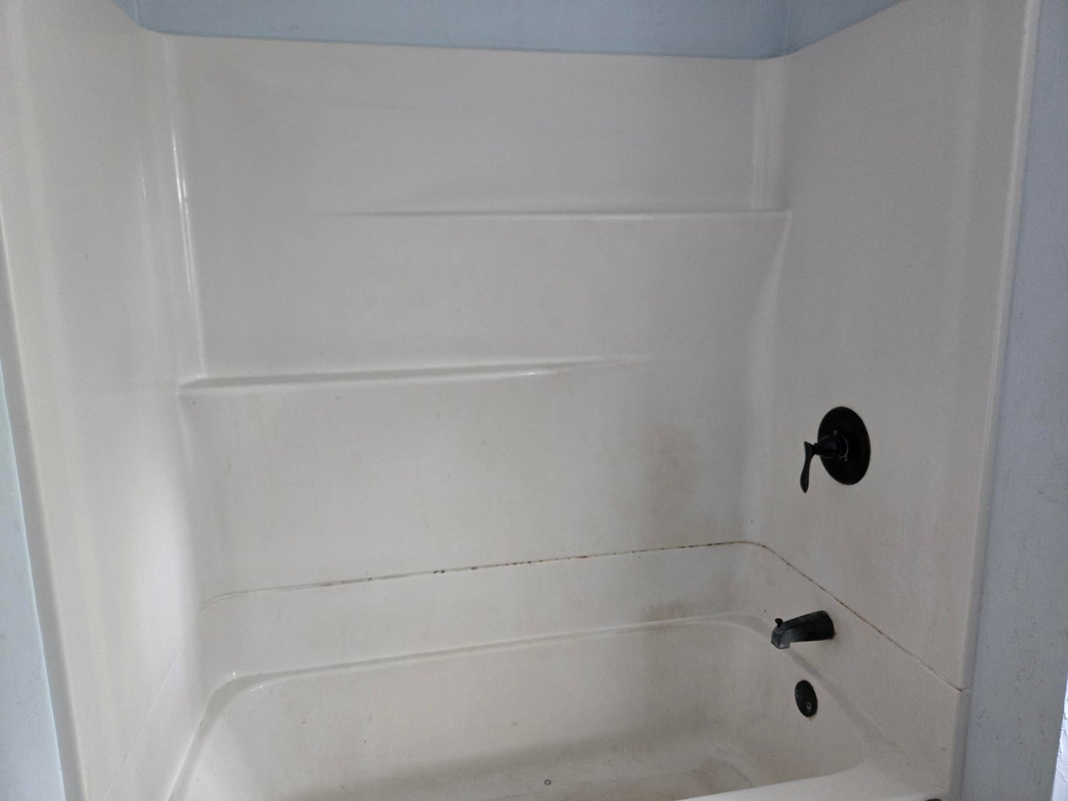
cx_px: 534
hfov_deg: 73.9
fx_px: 710
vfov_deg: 58.9
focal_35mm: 23
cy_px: 400
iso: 500
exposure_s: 1/60
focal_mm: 5.4
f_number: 1.8
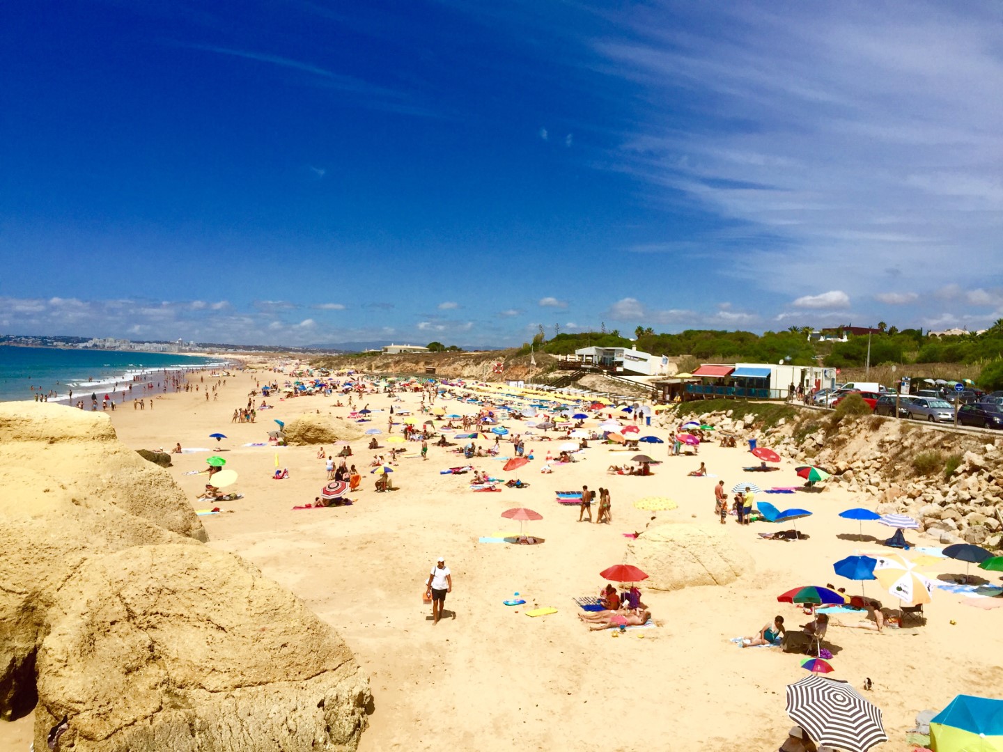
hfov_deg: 61.7
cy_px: 376
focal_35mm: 29
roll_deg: -3.3
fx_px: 840
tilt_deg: +0.5
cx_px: 502
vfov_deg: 48.2
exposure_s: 1/4950
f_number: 2.2
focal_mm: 4.15
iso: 32
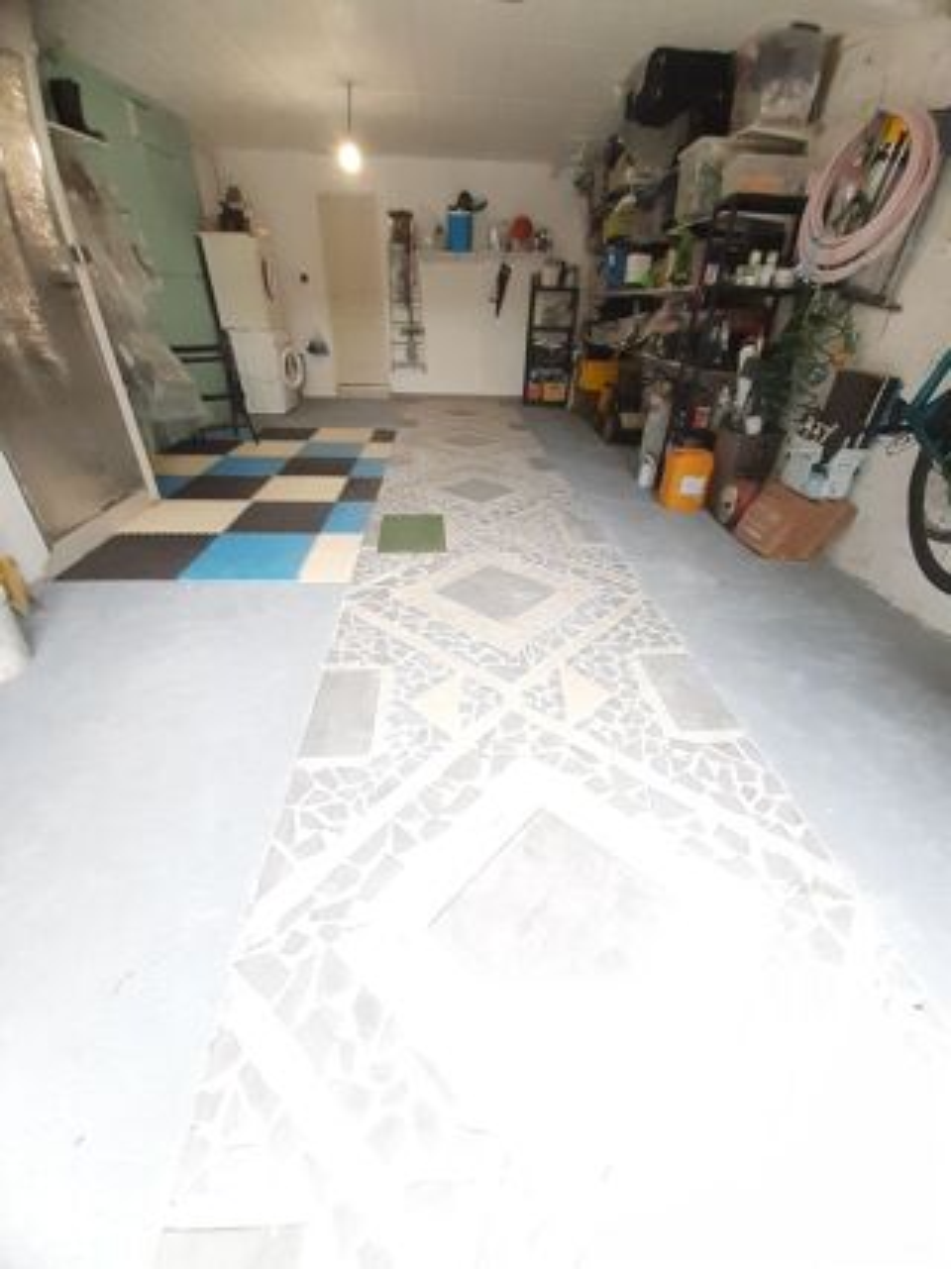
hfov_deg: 89.9
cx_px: 476
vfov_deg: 106.2
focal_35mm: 13
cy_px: 634
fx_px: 476
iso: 160
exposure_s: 1/25
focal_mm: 1.13
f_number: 2.2
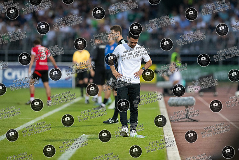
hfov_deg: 5.4
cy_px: 63
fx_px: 2528
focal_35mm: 381
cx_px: 137
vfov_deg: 3.6
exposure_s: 1/1250
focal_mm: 300
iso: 4000
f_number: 3.2
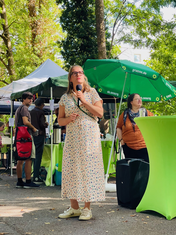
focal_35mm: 64
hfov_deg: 22.9
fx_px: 434
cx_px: 88
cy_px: 118
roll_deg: +2.1
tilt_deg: +3.1
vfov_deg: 30.3
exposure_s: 1/121
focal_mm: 7.5
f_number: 2.2
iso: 64
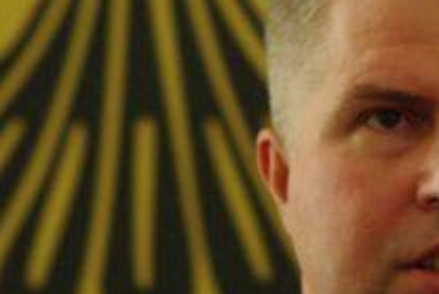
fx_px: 8444
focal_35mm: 692
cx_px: 424
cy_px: 68
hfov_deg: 3.0
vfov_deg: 2.0
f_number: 4.5
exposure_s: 1/90
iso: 800
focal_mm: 120
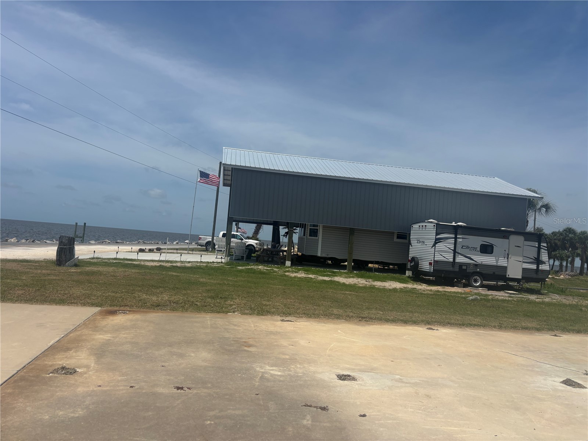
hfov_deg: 67.3
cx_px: 294
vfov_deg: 53.1
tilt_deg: +3.8
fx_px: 442
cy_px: 220
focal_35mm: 26
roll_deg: -4.5
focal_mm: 5.96
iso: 50
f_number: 1.6
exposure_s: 1/7692
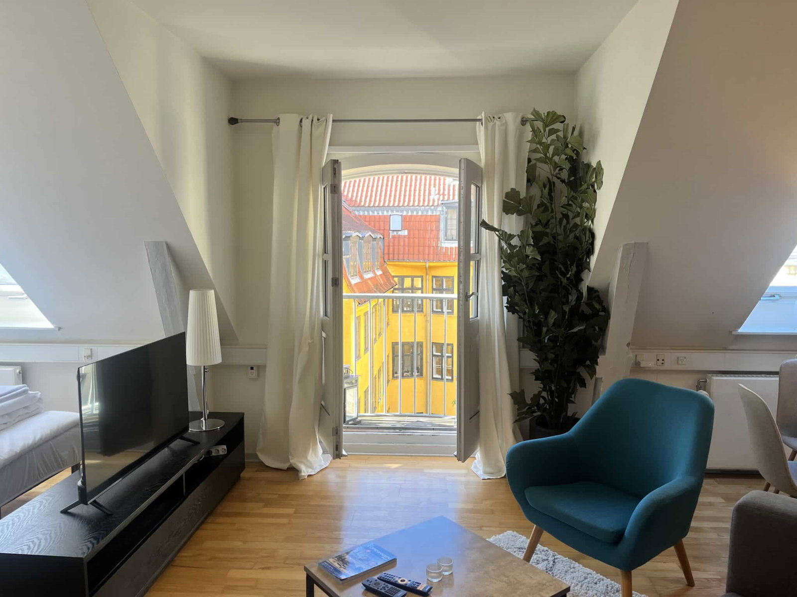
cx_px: 398
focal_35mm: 26
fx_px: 599
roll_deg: -0.4
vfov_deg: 53.1
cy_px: 298
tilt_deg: -6.0
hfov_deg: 67.3
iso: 40
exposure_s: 1/100
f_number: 1.6
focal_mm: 5.1
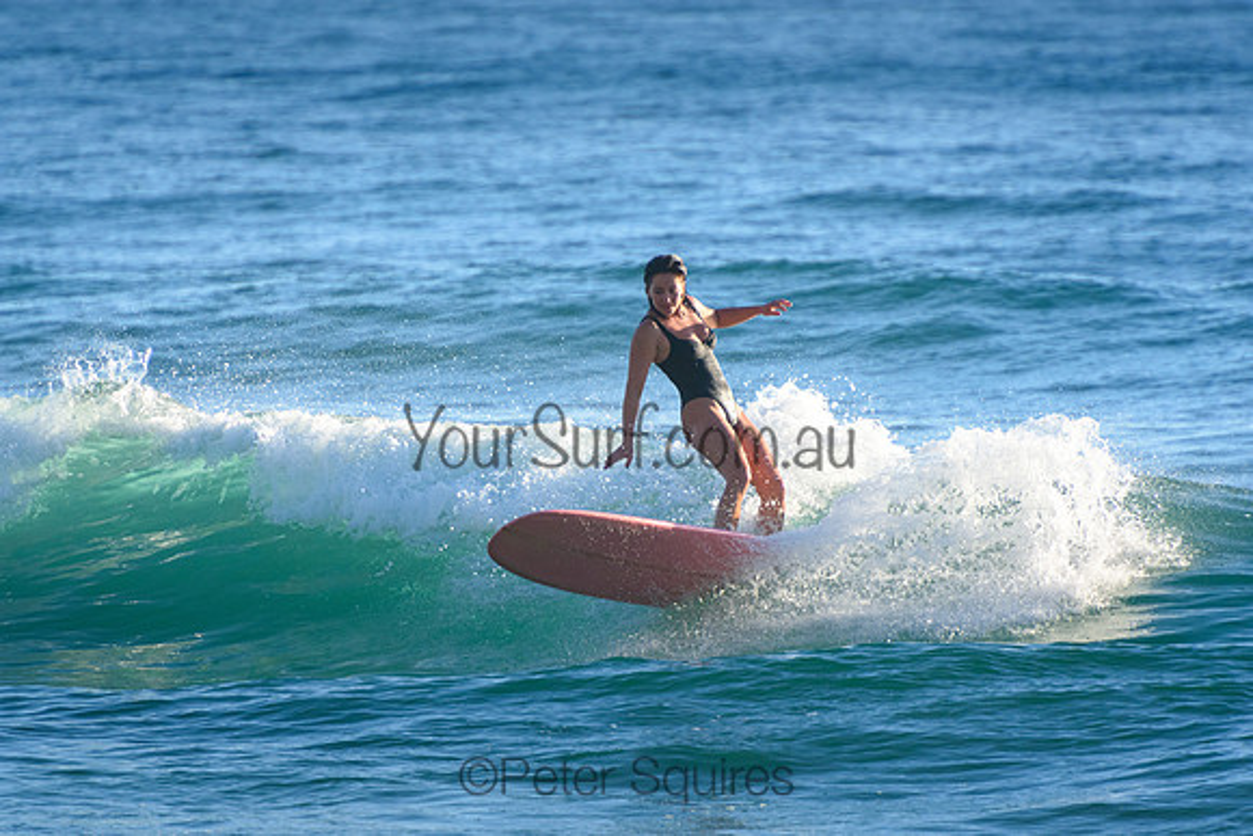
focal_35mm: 600
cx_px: 626
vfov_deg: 2.3
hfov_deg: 3.4
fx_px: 20887
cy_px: 418
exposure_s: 1/2500
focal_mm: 400
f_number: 5.6
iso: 640
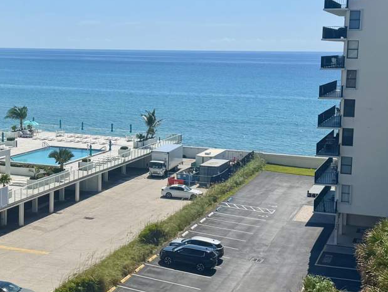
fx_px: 348
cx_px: 236
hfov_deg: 57.8
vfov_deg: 45.5
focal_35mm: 31
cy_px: 144
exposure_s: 1/9009
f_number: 1.78
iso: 80
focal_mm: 6.76
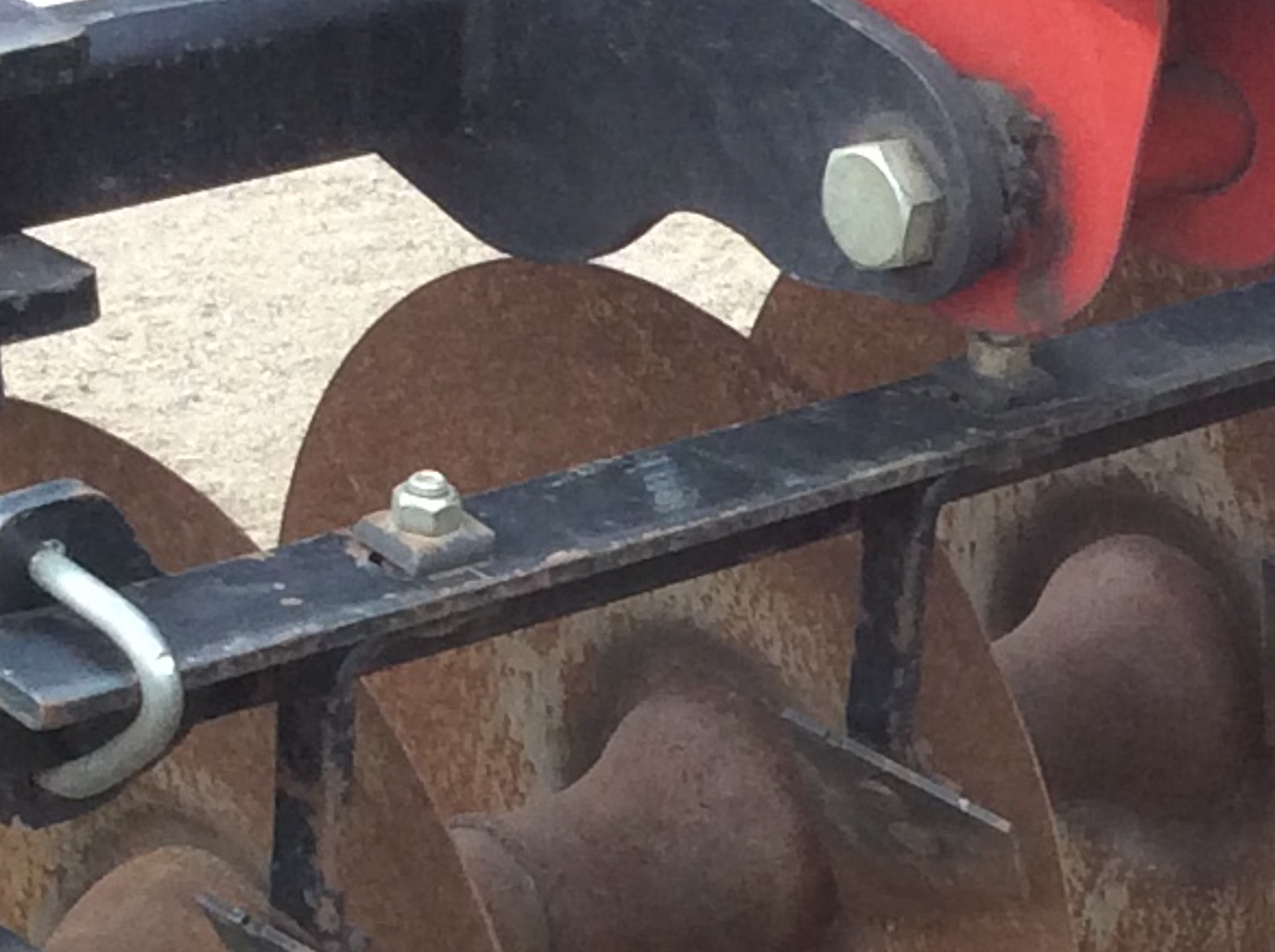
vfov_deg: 10.2
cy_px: 1225
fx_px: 5222
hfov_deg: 13.6
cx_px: 1443
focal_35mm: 142
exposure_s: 1/120
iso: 40
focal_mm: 3.3
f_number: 2.4
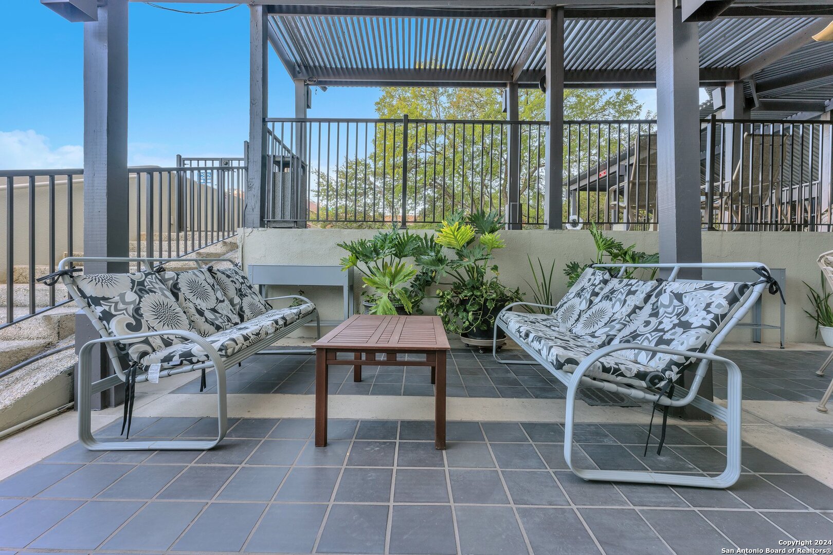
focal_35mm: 14
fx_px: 324
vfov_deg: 81.2
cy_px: 278
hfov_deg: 104.3
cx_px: 416
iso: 100
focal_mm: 14
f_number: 10
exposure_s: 1/15
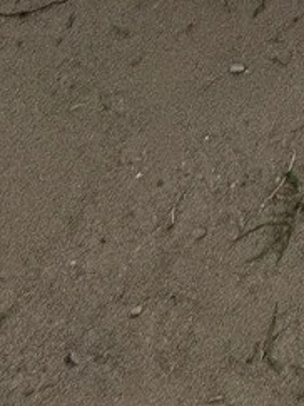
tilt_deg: -10.8
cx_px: 782
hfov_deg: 13.0
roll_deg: -2.5
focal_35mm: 77
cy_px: -647
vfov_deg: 13.8
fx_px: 902
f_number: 2.2
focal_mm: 2.22
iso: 64
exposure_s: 1/2083
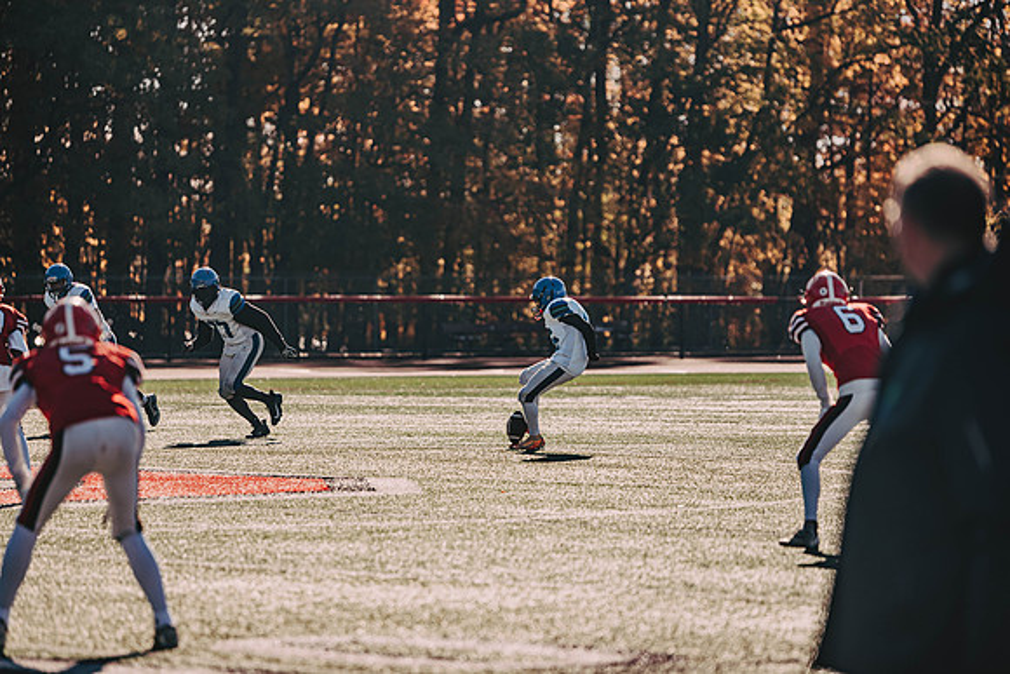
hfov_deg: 10.3
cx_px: 505
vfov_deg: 6.9
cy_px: 337
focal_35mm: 200
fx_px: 5612
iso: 250
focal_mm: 200
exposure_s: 1/3200
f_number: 3.2
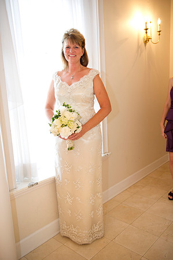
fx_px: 231
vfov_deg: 58.8
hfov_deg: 41.0
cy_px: 130
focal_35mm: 32
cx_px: 86
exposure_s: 1/60
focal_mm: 32
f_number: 2.8
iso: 1600
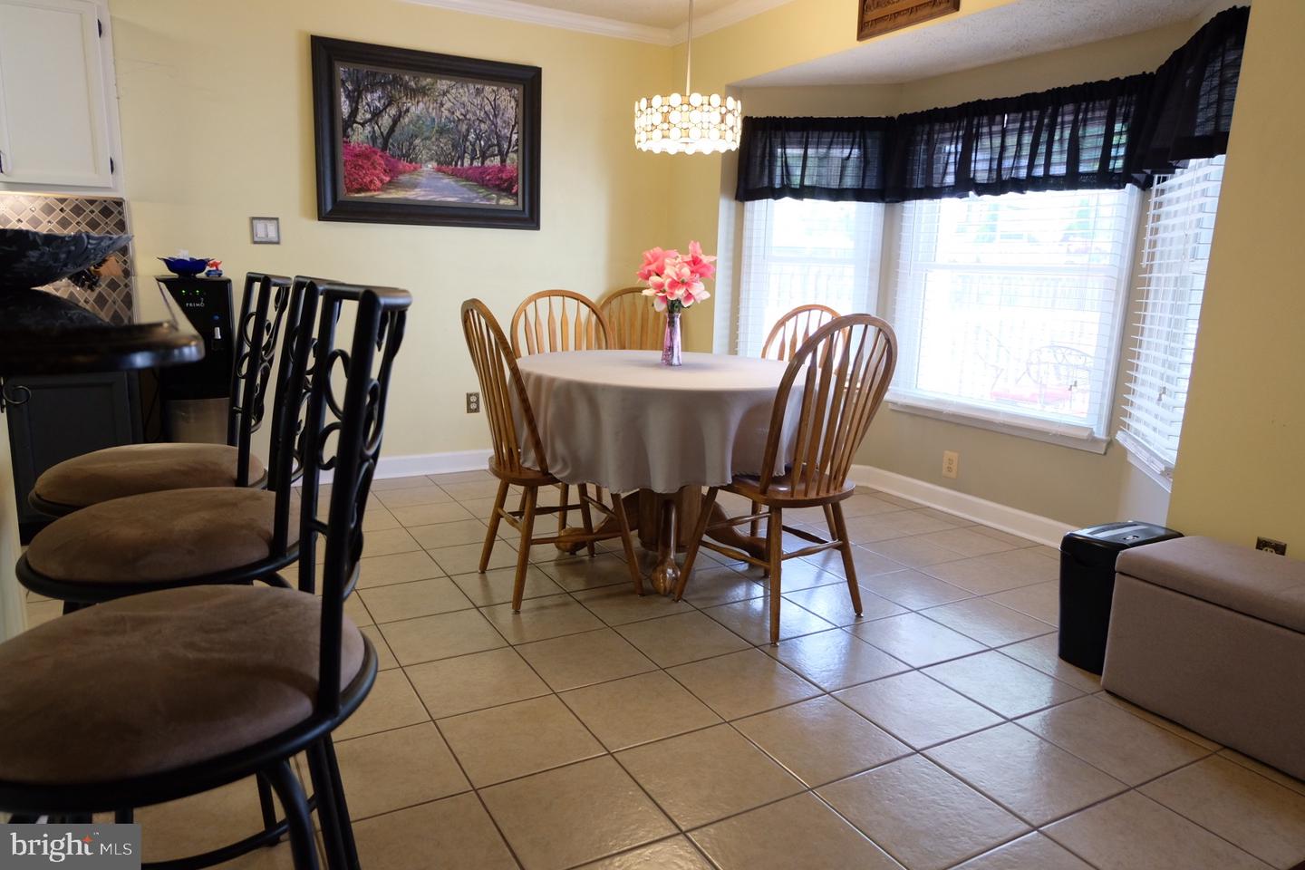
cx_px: 652
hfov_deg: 73.7
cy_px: 435
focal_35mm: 24
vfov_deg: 53.1
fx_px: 870
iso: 800
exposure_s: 1/40
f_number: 3.5
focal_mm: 16
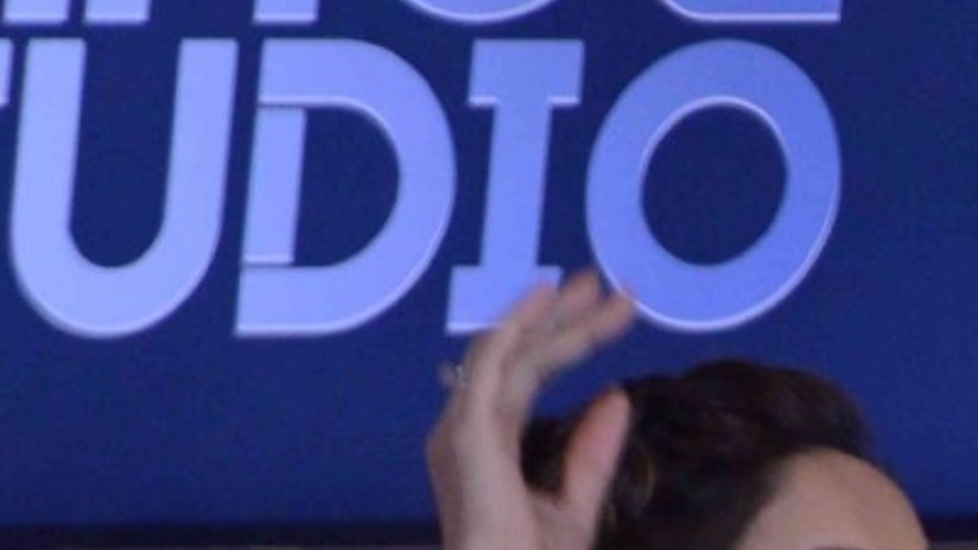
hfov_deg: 2.7
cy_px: 1029
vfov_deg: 1.5
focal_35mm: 806
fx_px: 20890
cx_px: 1678
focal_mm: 105
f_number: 6.3
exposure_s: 1/160
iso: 800
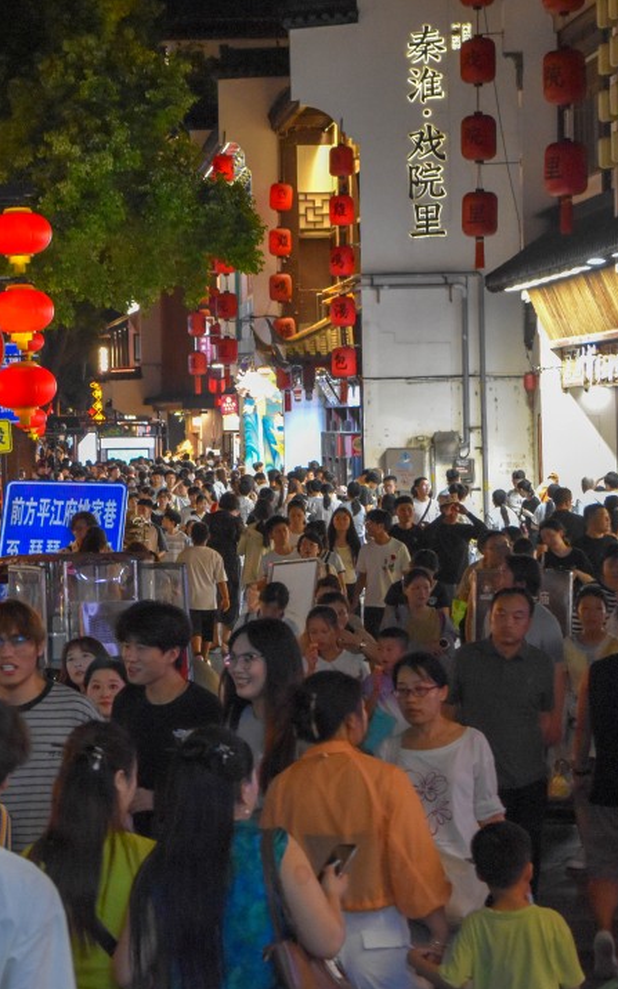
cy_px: 497
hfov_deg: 10.8
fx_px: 3233
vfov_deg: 17.4
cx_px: -97
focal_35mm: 120
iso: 3200
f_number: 5.6
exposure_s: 1/90
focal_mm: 52
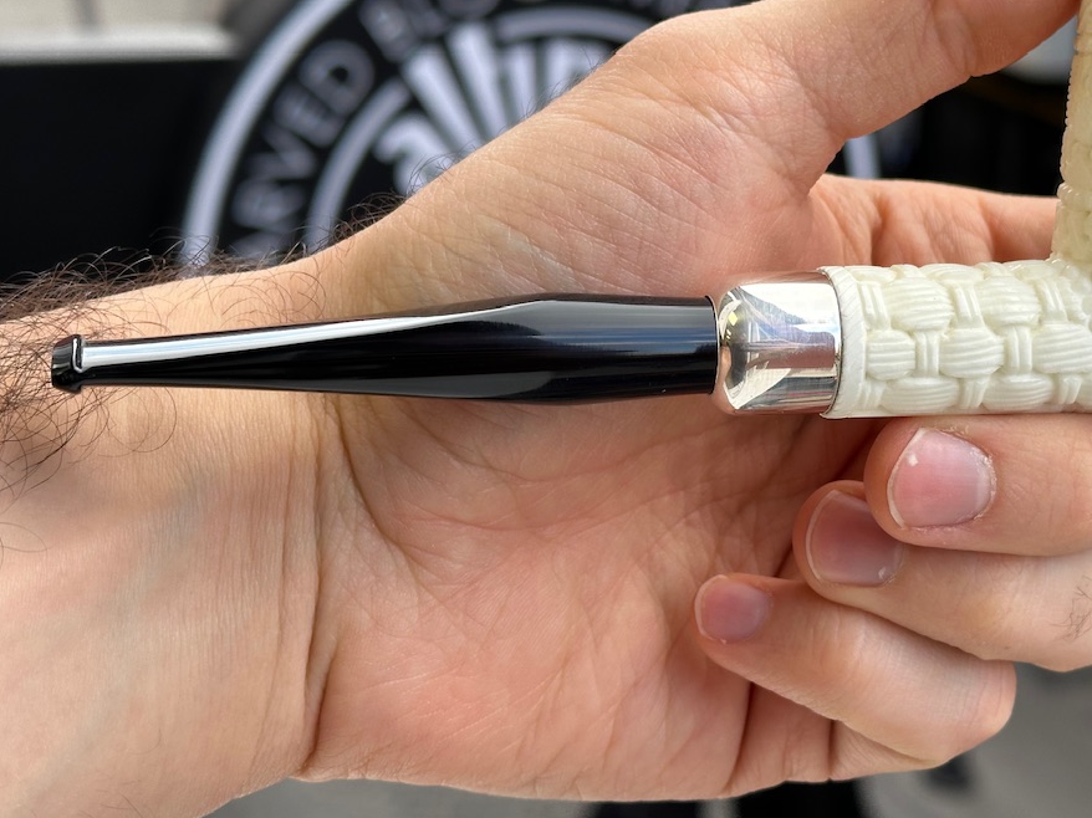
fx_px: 2208
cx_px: 755
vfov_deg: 21.0
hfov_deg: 27.6
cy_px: 302
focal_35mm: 70
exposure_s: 1/263
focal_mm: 6.86
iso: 64
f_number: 1.78
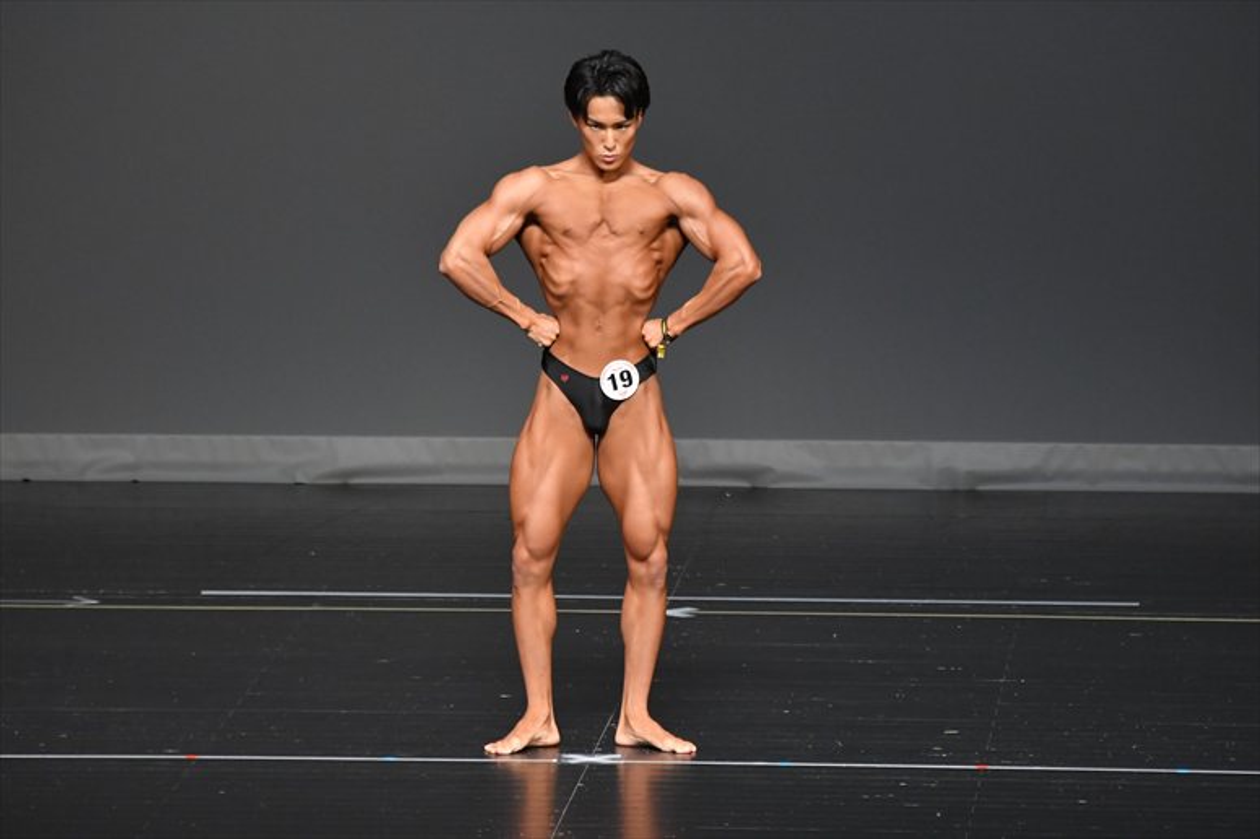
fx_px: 11020
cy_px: 420
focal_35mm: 315
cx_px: 630
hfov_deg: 6.5
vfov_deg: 4.4
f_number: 5.6
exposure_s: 1/400
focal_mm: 210
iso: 2500
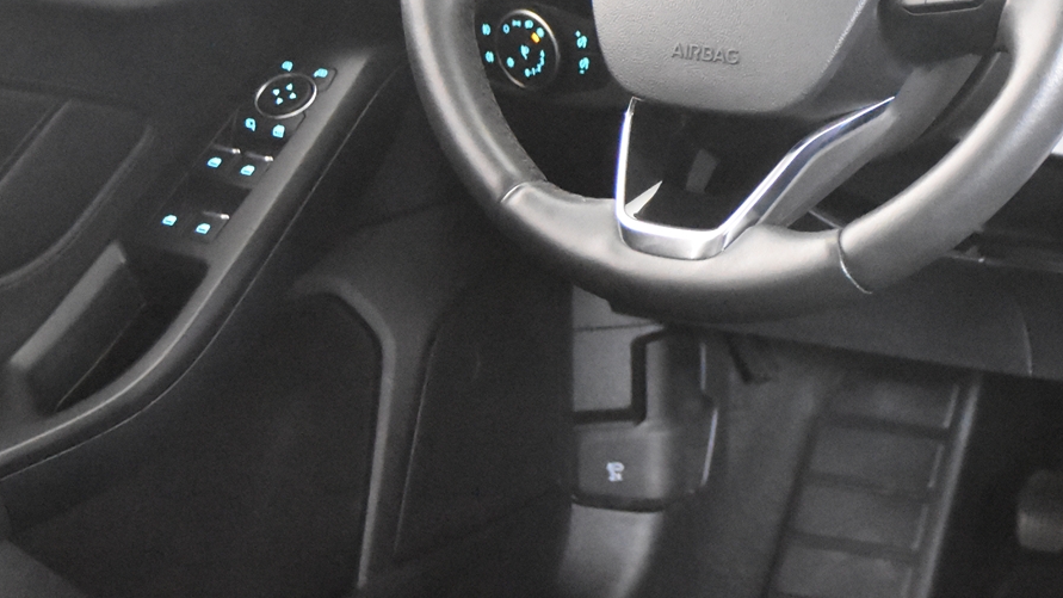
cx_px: 906
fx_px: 2480
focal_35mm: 88
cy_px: 192
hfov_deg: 23.7
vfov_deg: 13.7
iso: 12800
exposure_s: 1/40
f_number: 3.2
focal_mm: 26
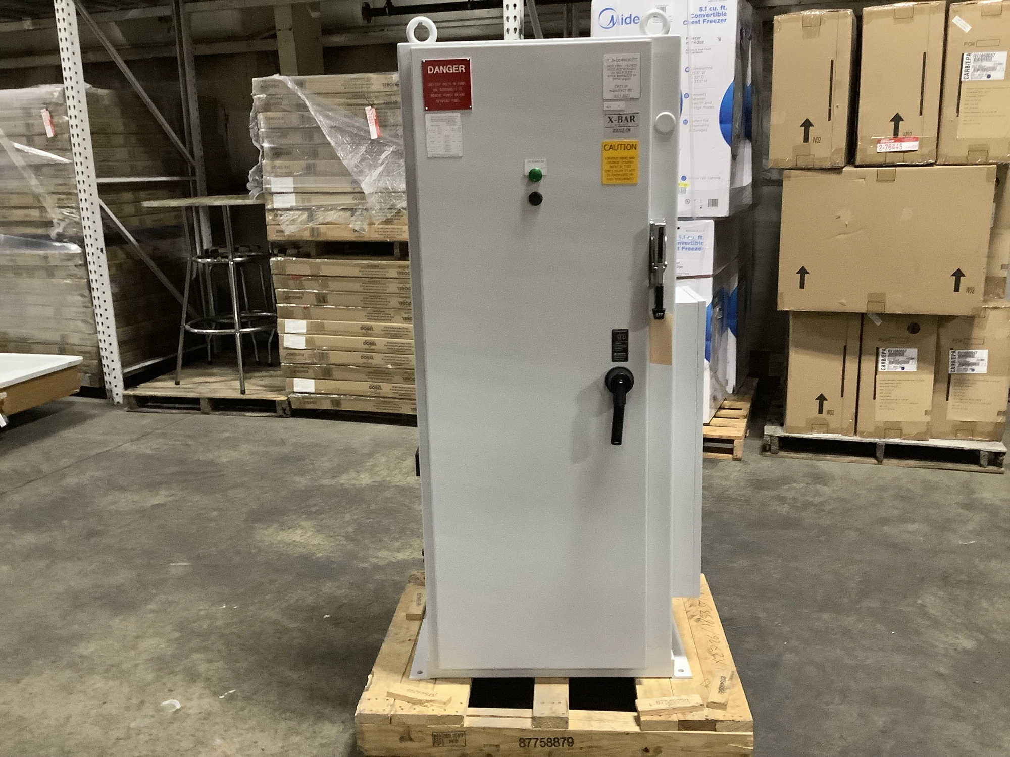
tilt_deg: -13.4
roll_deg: +1.6
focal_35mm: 31
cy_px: 378
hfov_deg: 58.4
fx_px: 904
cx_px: 505
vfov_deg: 45.4
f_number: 2.4
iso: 500
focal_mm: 3.3
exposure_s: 1/30
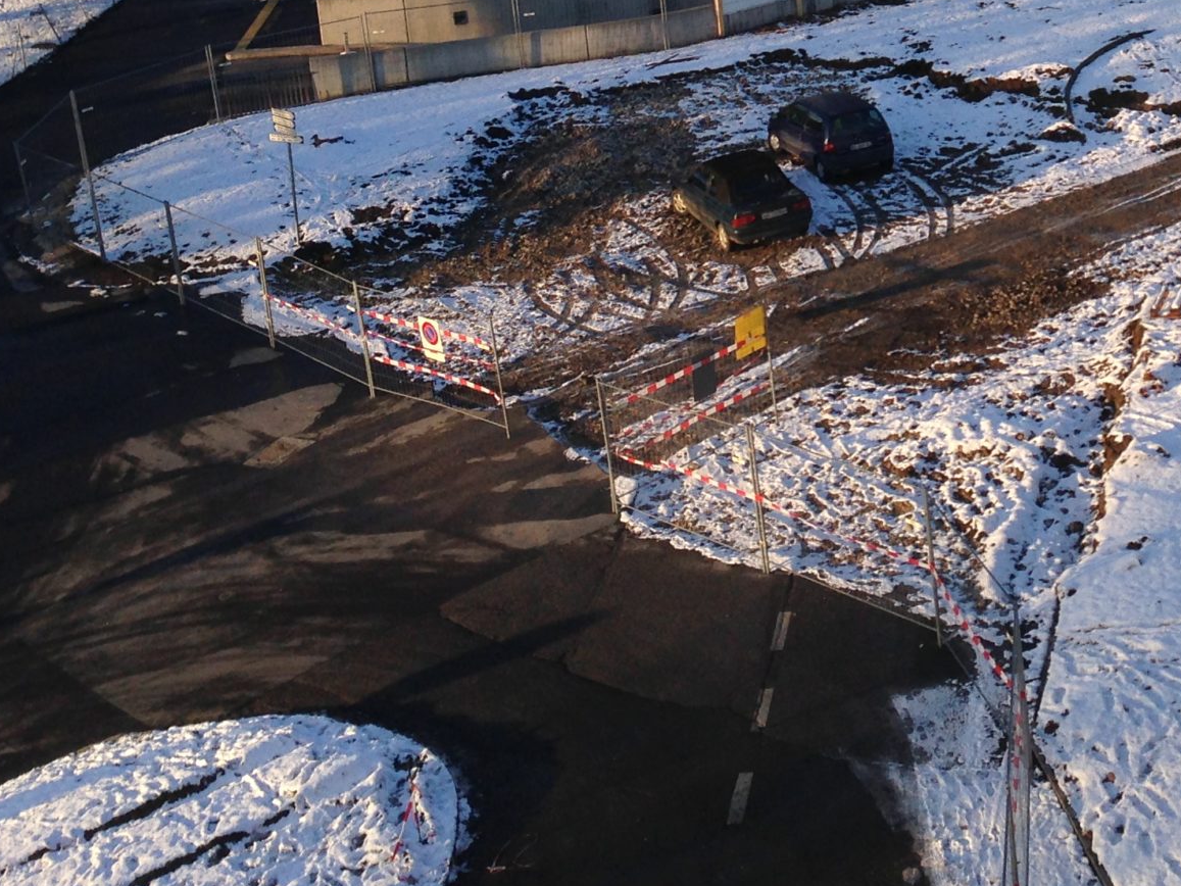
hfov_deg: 26.1
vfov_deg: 19.4
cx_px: 984
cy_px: -75
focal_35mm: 73
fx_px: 2491
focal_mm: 4.13
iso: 50
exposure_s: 1/616
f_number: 2.4
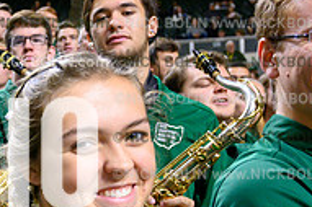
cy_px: 175
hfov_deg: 25.9
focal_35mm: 73
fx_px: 632
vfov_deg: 18.4
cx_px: -18
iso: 3200
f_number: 4.5
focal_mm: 24
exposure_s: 1/200
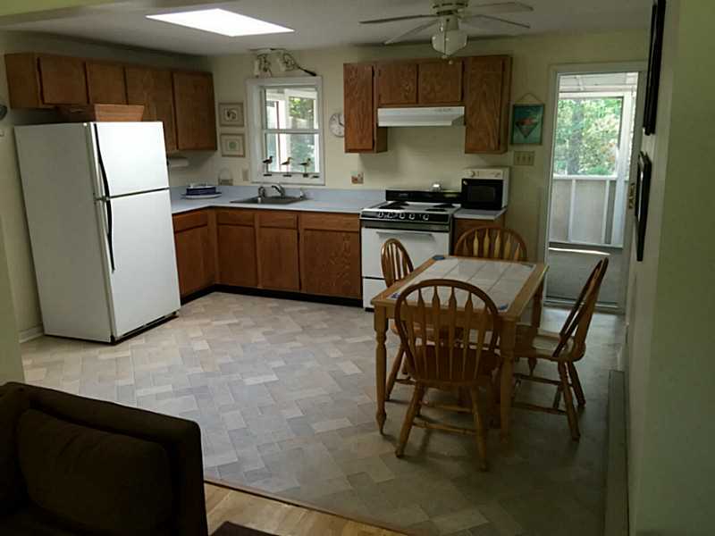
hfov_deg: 61.7
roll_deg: +0.8
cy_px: 268
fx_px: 599
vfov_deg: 48.2
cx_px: 358
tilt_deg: -10.7
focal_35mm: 29
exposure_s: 1/15
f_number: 2.2
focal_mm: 4.15
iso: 50
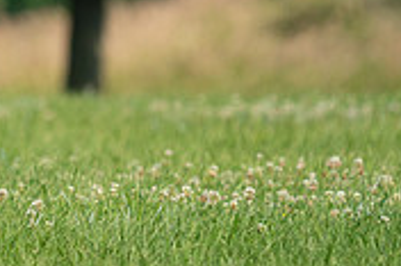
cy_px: -140
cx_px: -248
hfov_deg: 1.8
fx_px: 12842
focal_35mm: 1154
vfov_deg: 1.2
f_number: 6.3
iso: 1000
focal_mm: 350
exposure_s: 1/4000
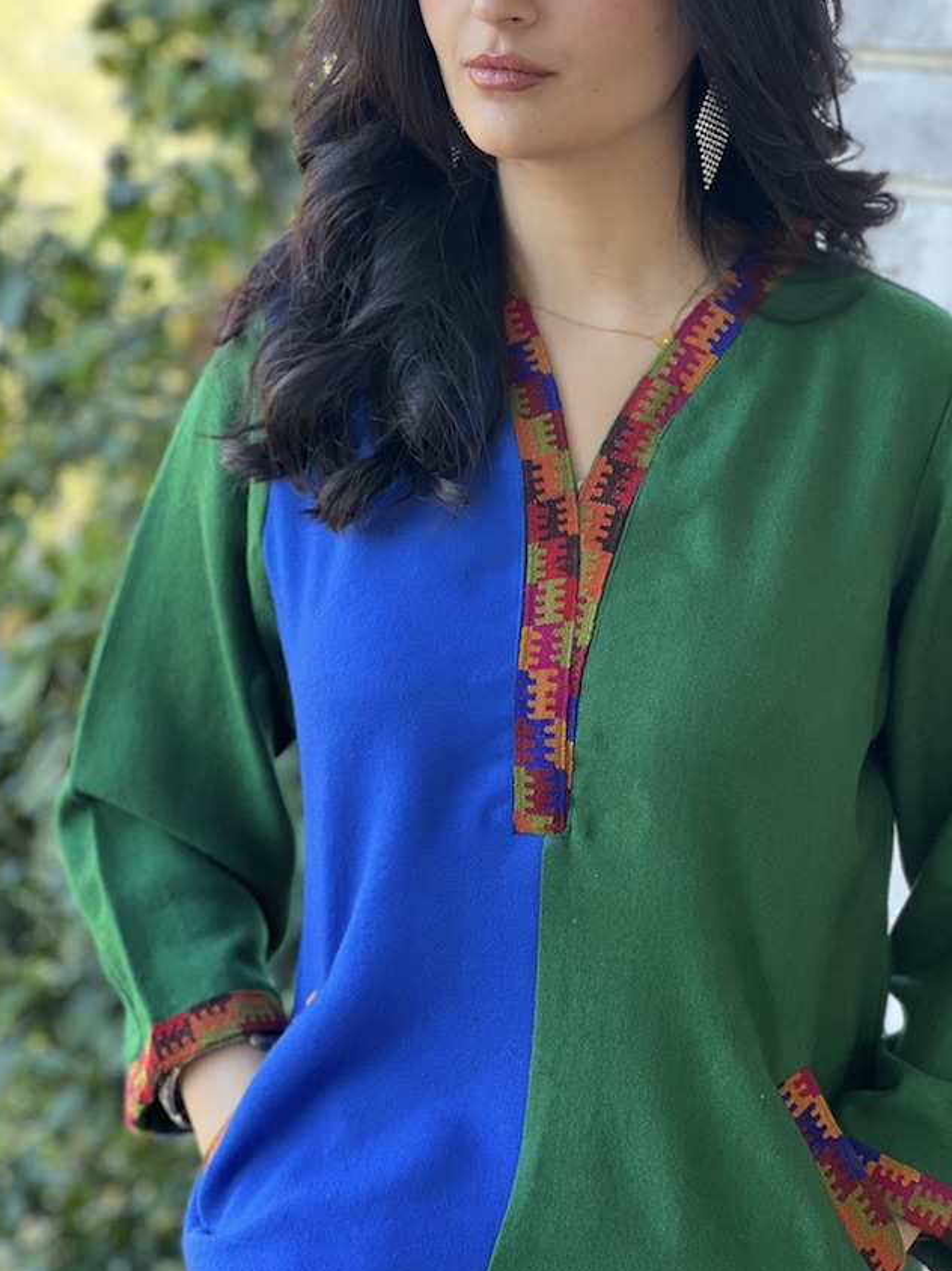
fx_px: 3338
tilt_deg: -11.5
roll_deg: -0.7
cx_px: 551
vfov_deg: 21.5
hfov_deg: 16.2
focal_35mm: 91
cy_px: 534
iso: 200
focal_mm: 9
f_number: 2.8
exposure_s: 1/121
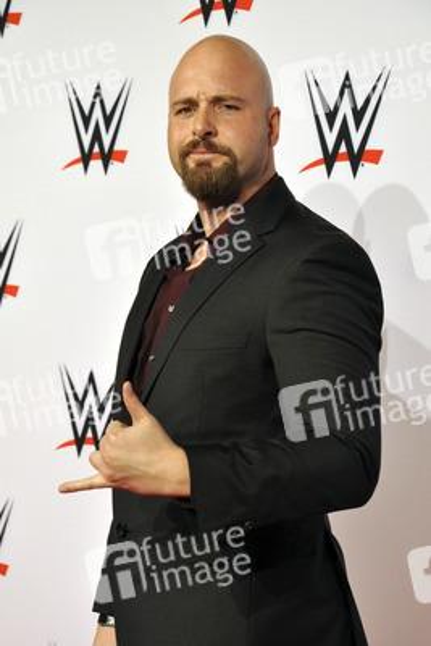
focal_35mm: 112
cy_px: 323
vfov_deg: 18.2
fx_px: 2018
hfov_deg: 12.2
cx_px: 216
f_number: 6.3
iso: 640
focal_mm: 75
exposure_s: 1/160
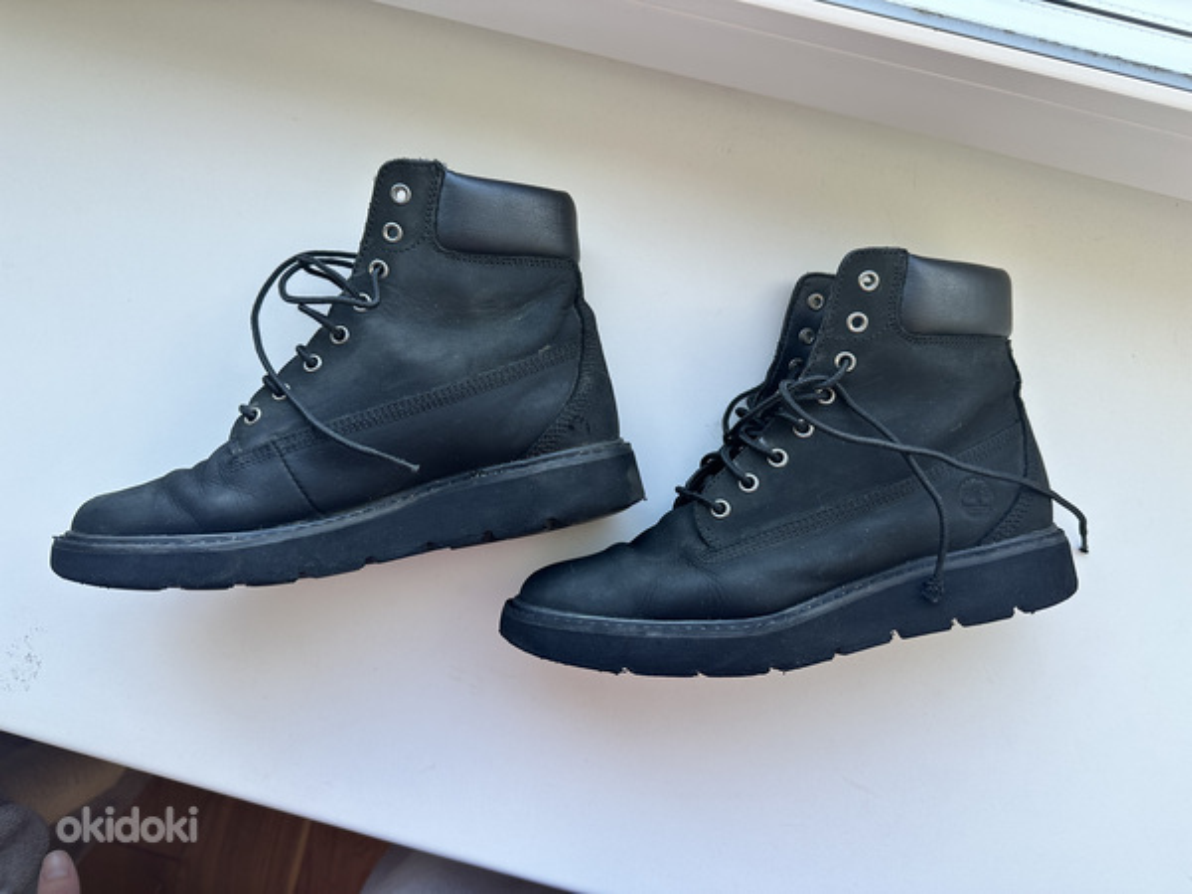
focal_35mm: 24
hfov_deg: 71.6
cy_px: 447
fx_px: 826
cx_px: 596
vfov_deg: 56.8
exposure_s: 1/121
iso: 64
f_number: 1.78
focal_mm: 6.86
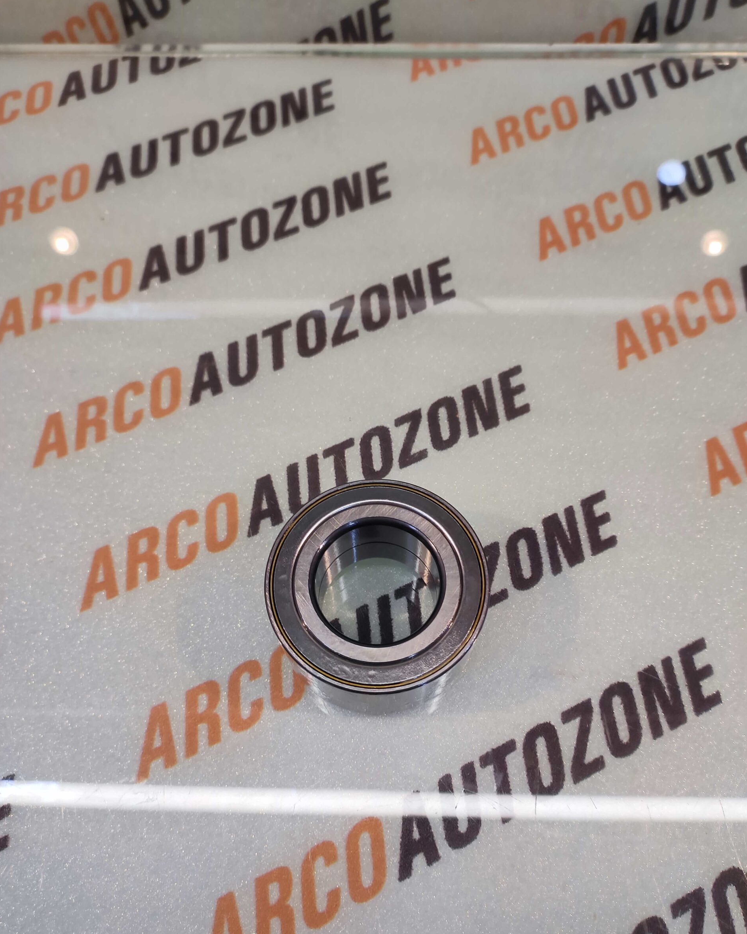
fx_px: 497
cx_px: 375
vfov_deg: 86.2
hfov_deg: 73.8
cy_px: 498
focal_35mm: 18
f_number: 1.79
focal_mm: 4.74
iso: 83
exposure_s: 1/33
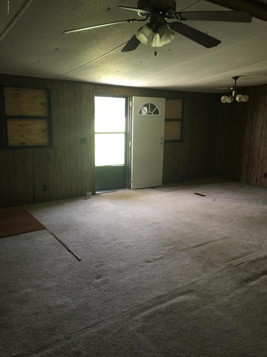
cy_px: 178
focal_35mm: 29
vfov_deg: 61.7
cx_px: 134
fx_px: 298
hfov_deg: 48.2
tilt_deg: -10.5
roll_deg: -2.2
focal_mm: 4.15
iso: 100
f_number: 2.2
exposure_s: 1/30
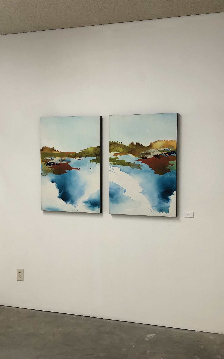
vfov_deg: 47.2
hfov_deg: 30.5
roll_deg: -0.4
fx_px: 410
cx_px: 98
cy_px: 179
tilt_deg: -5.2
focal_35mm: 42
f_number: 1.8
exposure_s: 1/30
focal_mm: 3.99
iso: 32
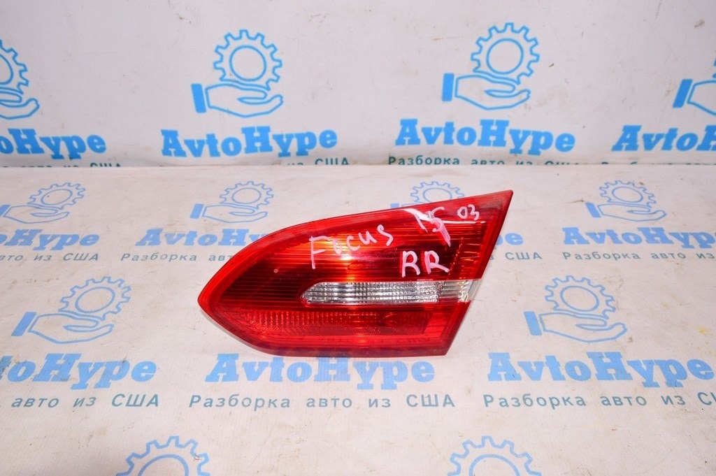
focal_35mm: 27
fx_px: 537
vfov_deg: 47.9
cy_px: 238
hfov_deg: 67.4
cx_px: 358
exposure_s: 1/200
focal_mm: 18
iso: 1600
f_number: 8
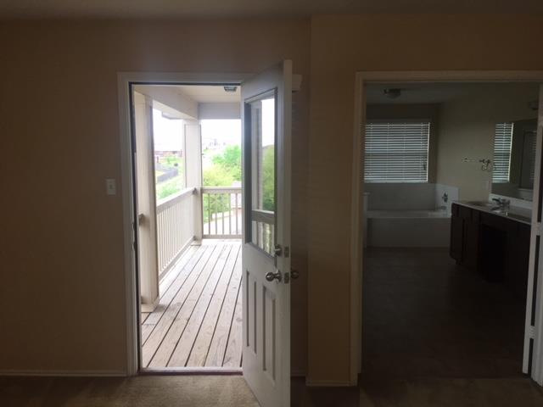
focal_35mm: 29
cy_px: 204
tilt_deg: -4.8
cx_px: 272
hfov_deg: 61.7
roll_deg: +0.5
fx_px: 455
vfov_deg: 48.2
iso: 40
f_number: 2.2
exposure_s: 1/120
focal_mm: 4.15
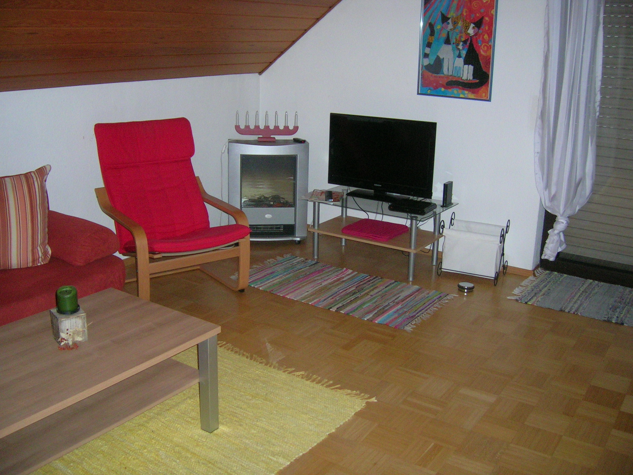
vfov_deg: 40.7
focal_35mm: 35
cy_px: 238
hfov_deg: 52.6
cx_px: 316
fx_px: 640
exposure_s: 1/60.1
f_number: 2.8
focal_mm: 5.4
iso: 200
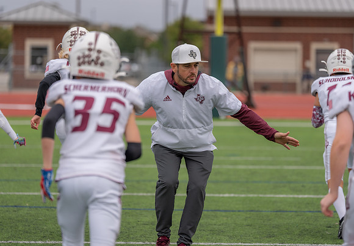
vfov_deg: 8.3
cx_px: 178
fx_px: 1693
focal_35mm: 170
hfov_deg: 11.9
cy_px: 116
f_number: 2.8
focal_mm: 151
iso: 320
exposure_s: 1/1250
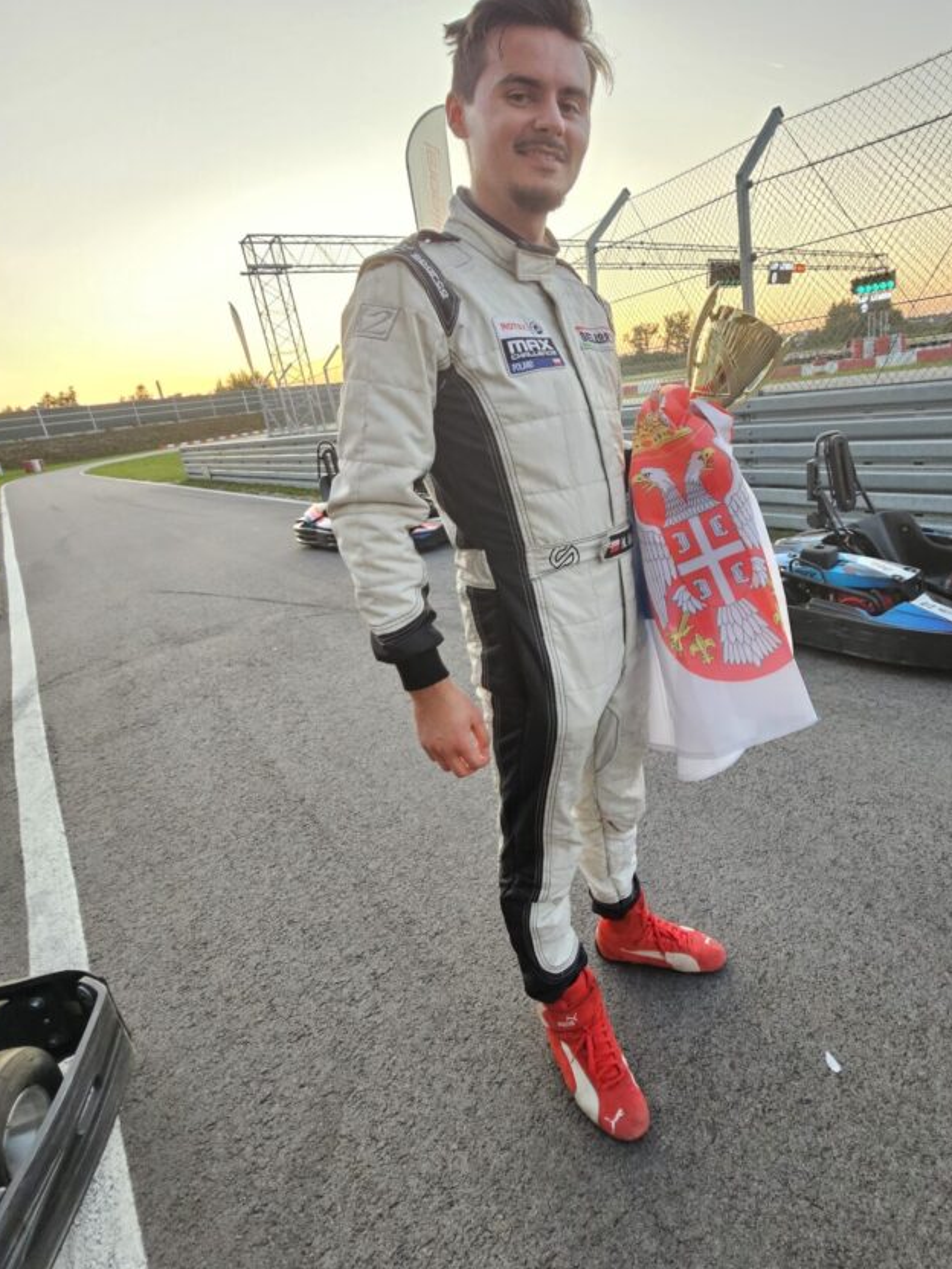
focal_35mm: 16
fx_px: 587
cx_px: 568
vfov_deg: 94.3
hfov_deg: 77.3
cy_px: 586
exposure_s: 1/50
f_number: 2.2
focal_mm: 2.2
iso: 160
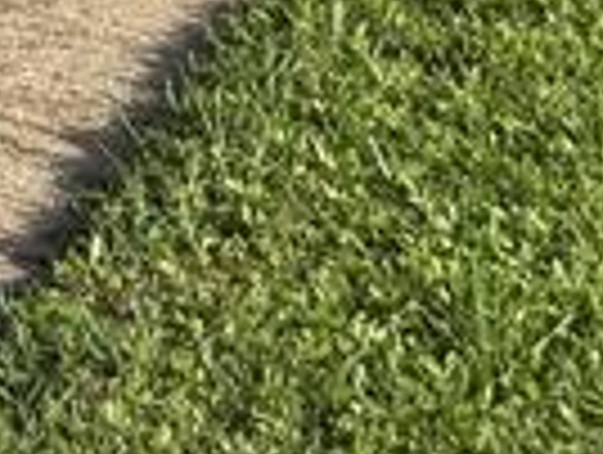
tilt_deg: -0.6
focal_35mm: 183
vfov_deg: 7.3
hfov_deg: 9.5
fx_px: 3194
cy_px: -890
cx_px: -873
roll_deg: -1.0
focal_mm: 6.76
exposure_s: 1/3584
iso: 80
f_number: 1.78
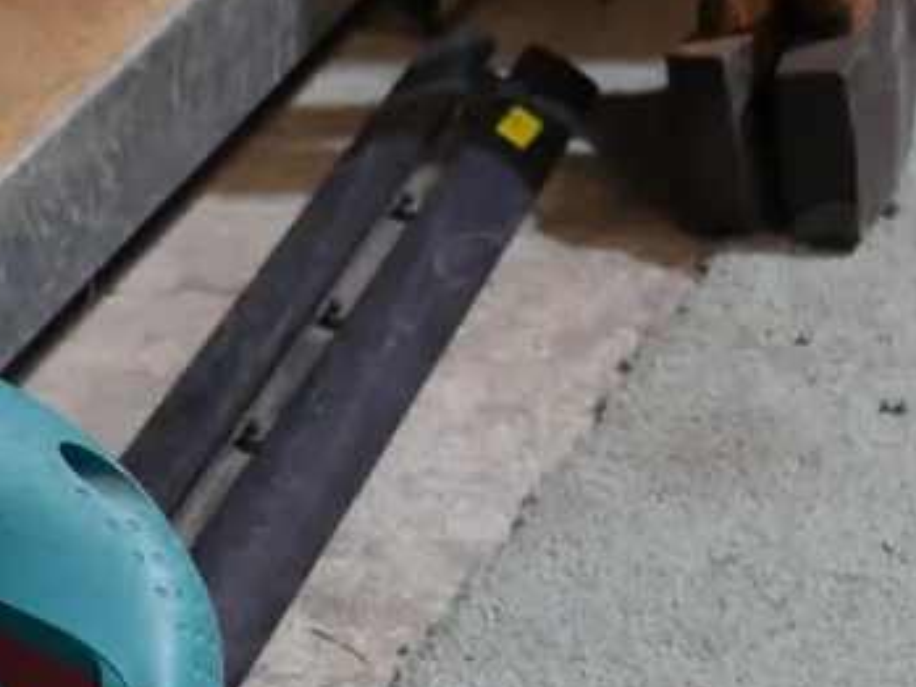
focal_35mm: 94
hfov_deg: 20.6
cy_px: 767
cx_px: 165
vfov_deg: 15.3
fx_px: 2488
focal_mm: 16
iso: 400
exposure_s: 1/60
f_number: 3.6
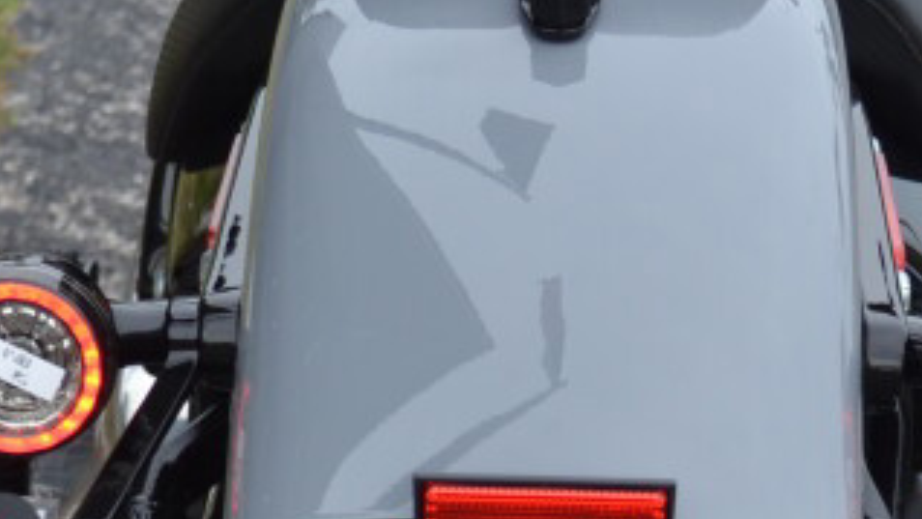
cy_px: 899
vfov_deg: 6.3
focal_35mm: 190
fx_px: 4646
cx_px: 551
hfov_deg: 11.3
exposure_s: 1/125
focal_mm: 32
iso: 110
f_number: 5.6
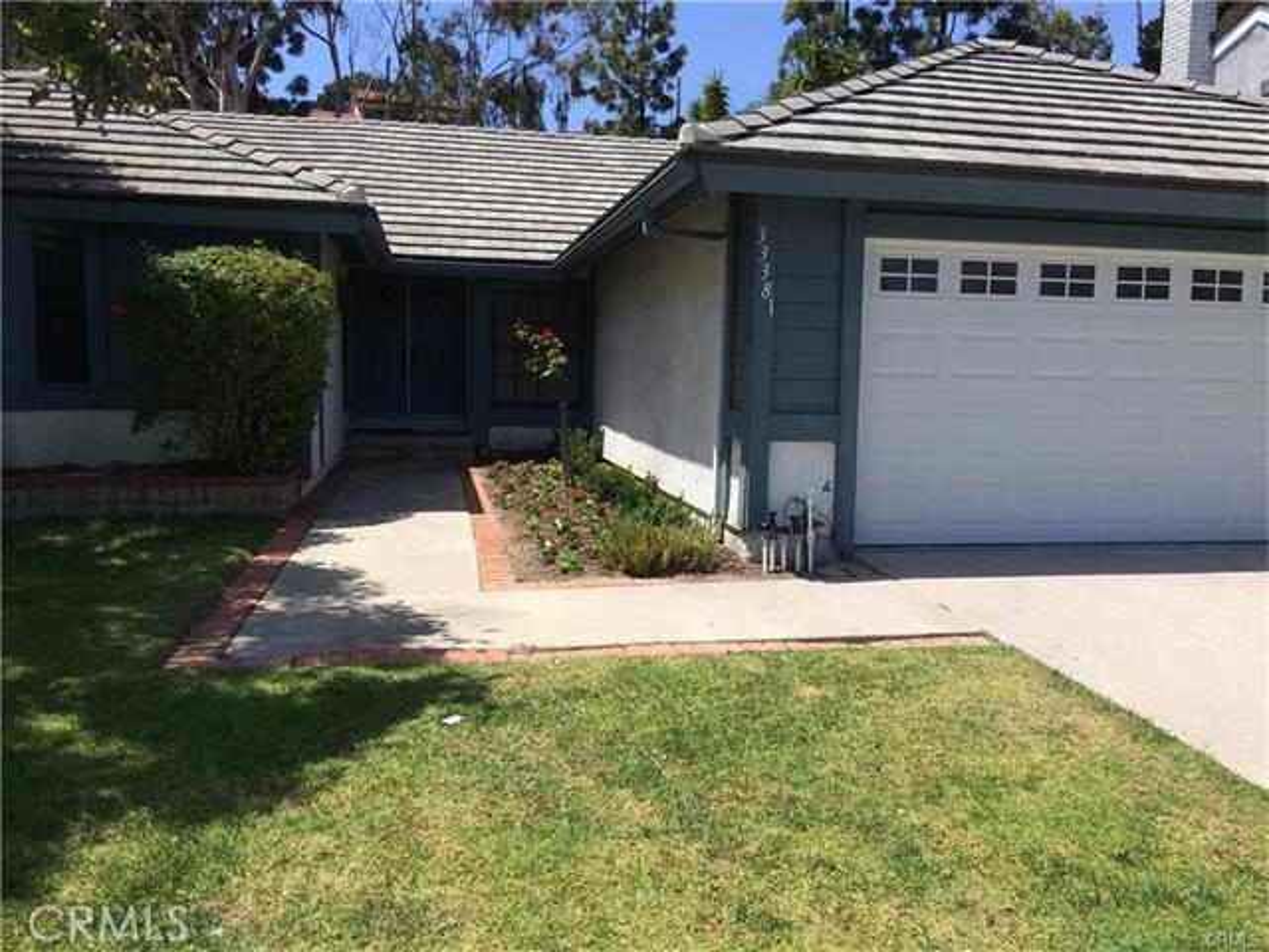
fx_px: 1063
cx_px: 634
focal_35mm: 29
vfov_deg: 48.2
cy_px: 476
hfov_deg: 61.7
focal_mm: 4.15
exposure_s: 1/2053
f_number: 2.2
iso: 32
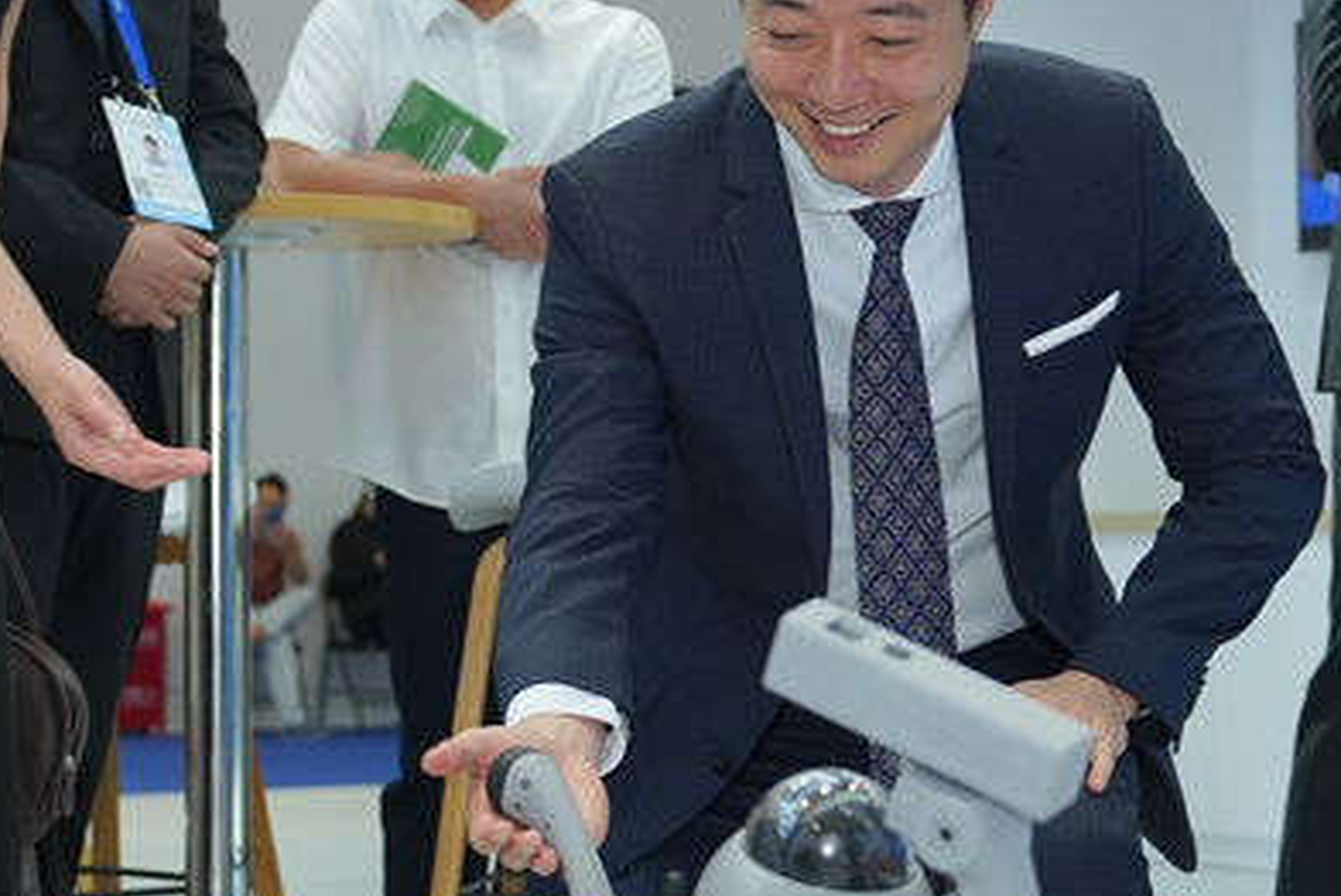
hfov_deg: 19.6
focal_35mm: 104
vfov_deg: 13.2
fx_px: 3877
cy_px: 510
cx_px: 636
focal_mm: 34
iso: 400
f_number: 3.2
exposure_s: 1/125
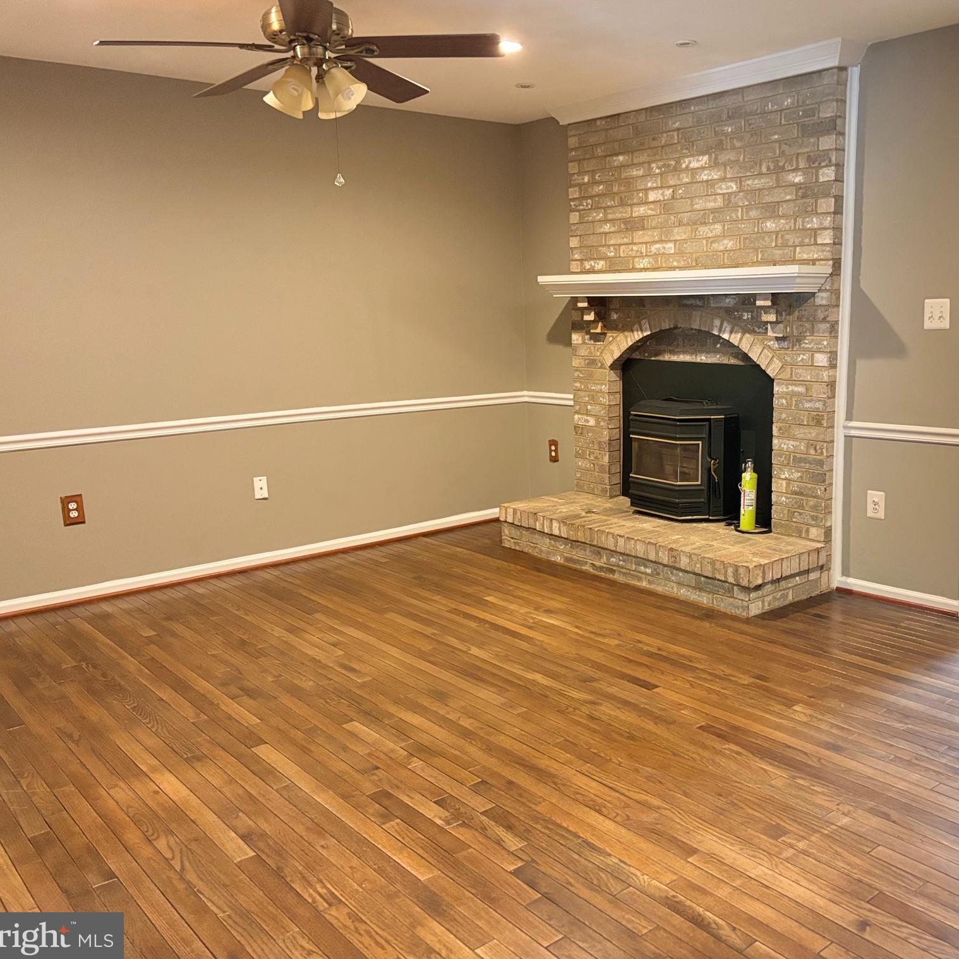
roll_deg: +0.3
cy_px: 479
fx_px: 972
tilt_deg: -9.7
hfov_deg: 51.8
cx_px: 613
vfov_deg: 52.5
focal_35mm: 31
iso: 500
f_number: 1.6
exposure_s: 1/60
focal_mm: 5.96
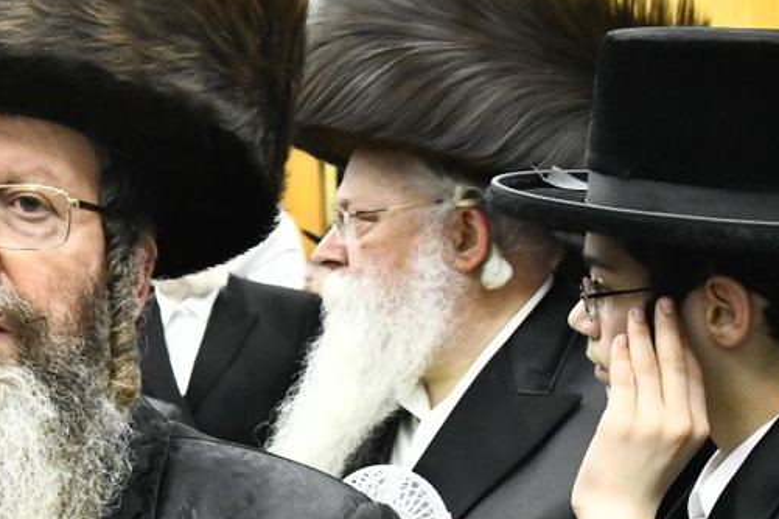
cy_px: 389
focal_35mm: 95
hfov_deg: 20.5
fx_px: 2056
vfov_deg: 14.3
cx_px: -61
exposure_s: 1/200
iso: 3200
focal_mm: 34
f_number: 5.6
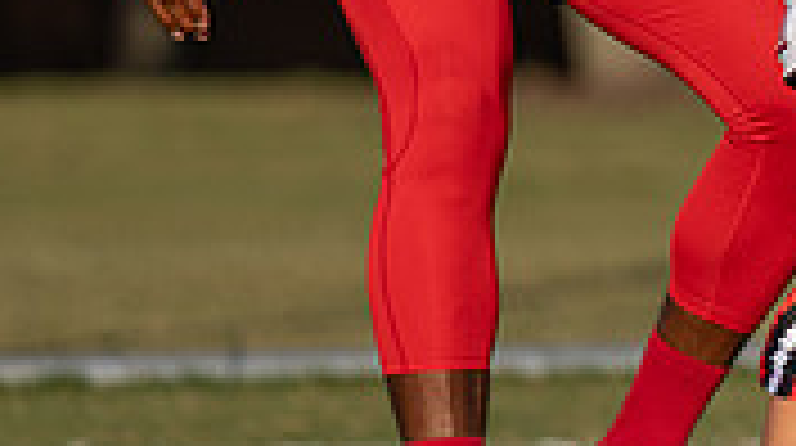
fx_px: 14523
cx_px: 896
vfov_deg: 1.8
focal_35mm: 689
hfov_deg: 3.1
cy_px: -195
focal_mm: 167
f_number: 2.8
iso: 100
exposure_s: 1/1600
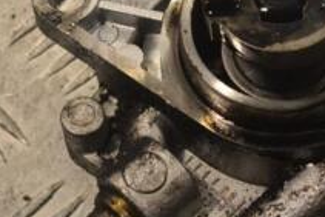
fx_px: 2118
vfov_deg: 5.9
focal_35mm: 234
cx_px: 179
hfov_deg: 8.8
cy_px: 155
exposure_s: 1/400
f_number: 10
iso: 3200
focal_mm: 55
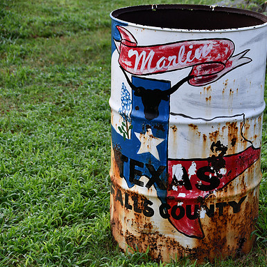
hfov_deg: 16.0
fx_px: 942
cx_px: 201
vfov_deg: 16.1
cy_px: 134
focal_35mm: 108
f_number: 5.6
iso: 250
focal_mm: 56
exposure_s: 1/250
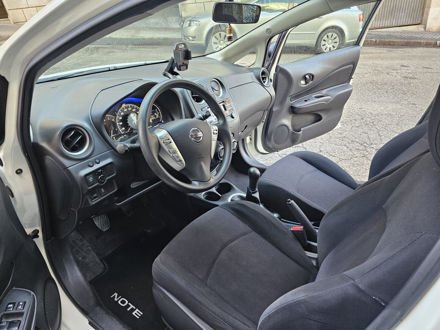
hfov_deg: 73.9
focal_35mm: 23
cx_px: 220
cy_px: 165
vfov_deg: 58.9
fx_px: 292
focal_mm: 6.3
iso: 250
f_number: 1.7
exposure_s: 1/100
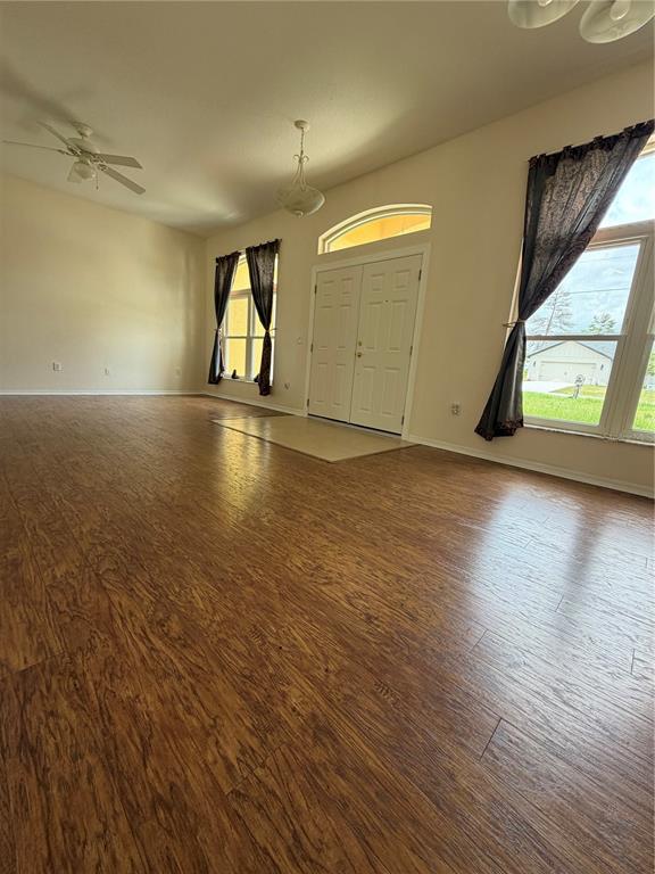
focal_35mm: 14
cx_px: 328
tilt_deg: -9.9
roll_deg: -5.1
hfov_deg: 85.7
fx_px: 353
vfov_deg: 102.1
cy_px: 437
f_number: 2.2
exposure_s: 1/121
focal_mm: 2.22
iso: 125
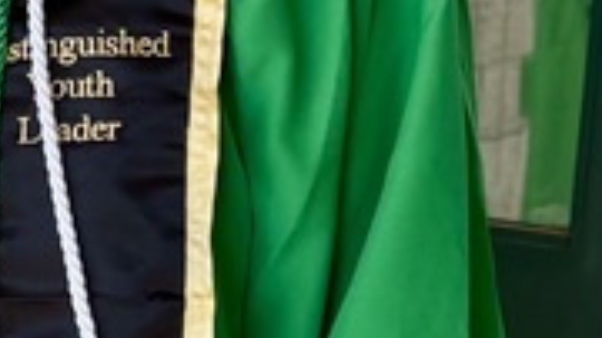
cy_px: 448
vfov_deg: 7.4
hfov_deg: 12.7
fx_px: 2568
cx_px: -284
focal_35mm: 161
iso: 50
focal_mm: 5.96
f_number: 1.6
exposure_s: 1/294
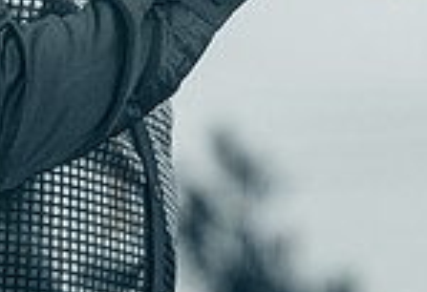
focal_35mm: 581
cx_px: 21
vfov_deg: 2.4
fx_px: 6948
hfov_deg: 3.5
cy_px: -55
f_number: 3.5
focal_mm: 135
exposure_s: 1/3200
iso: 1250
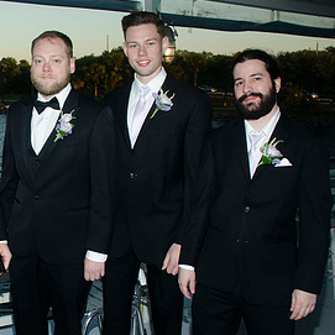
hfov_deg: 32.2
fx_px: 536
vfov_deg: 34.7
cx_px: 6
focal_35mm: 49
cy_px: 176
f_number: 5.6
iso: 100
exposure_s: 1/125
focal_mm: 18
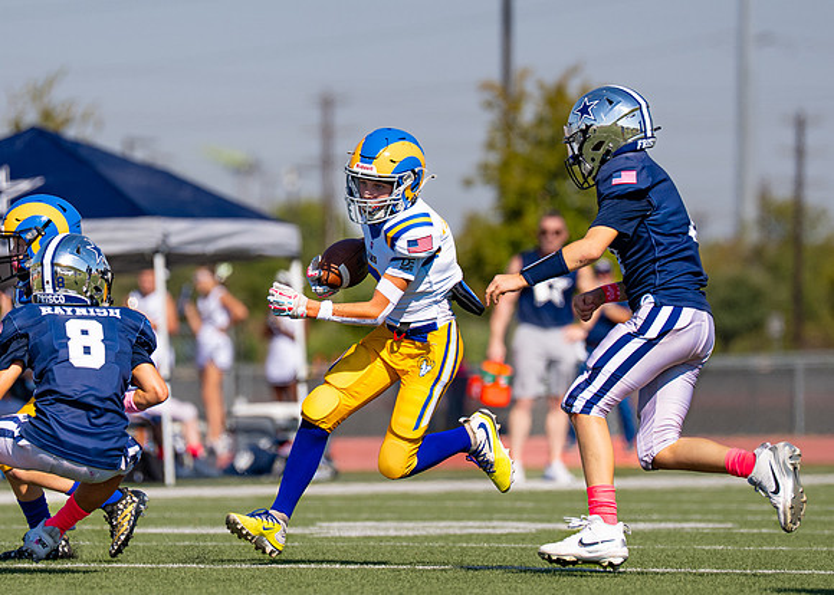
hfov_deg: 4.8
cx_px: 349
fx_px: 10017
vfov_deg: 3.4
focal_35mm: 423
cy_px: 238
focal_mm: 200
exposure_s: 1/2500
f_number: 2.8
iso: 100
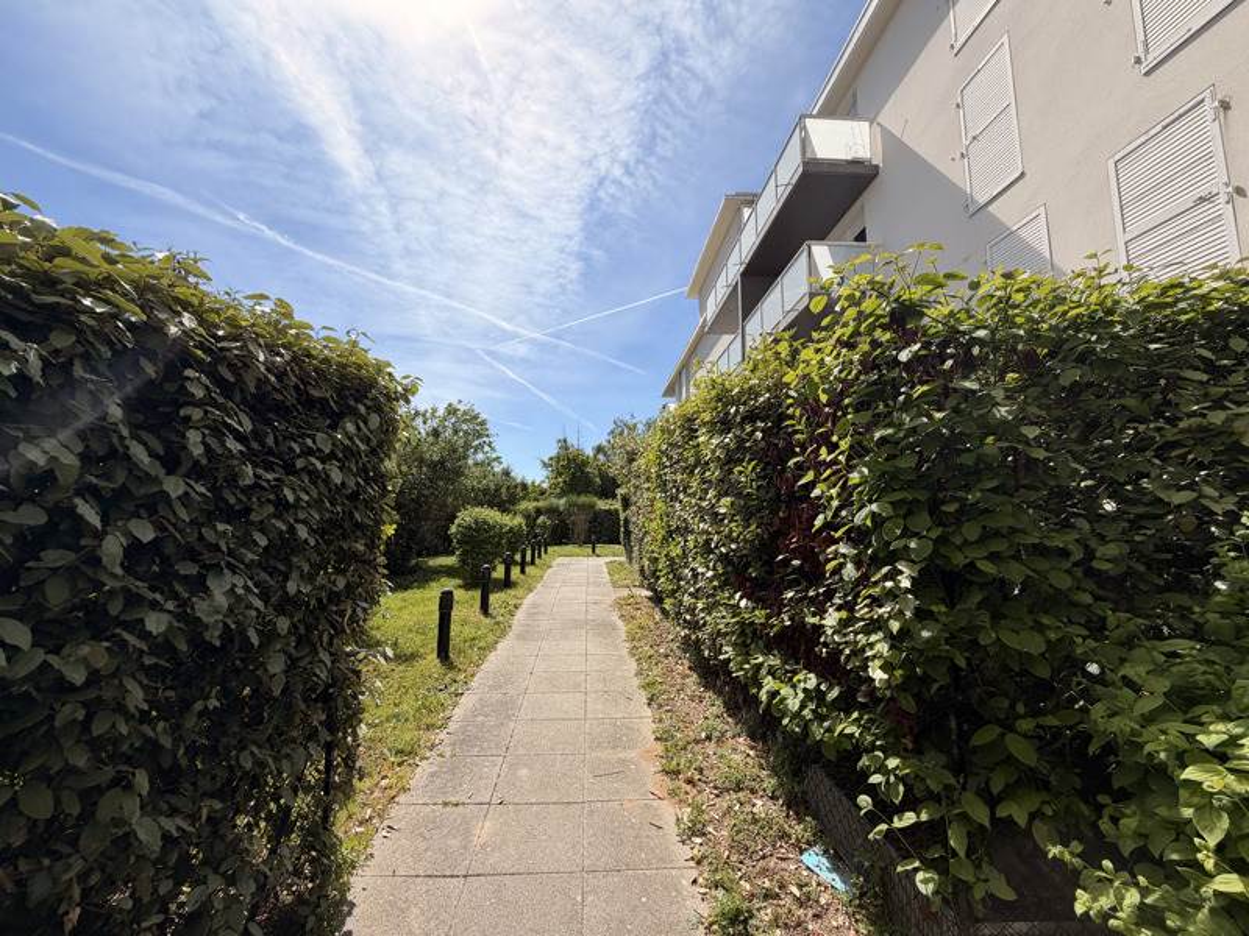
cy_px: 468
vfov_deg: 85.7
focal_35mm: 14
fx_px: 505
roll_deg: +0.9
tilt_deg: +7.1
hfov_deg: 102.1
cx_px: 624
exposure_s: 1/1145
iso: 20
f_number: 2.2
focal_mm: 2.22
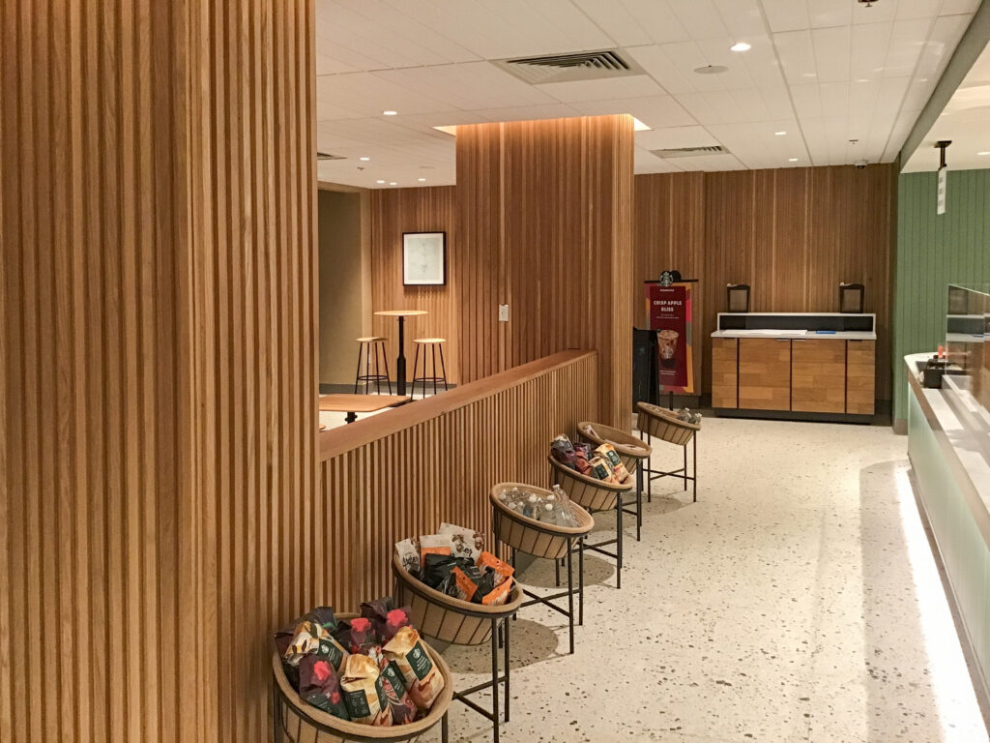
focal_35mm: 31
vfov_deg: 45.4
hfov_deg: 58.4
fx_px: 887
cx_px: 495
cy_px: 372
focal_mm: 3.3
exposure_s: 1/30
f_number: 2.4
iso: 125
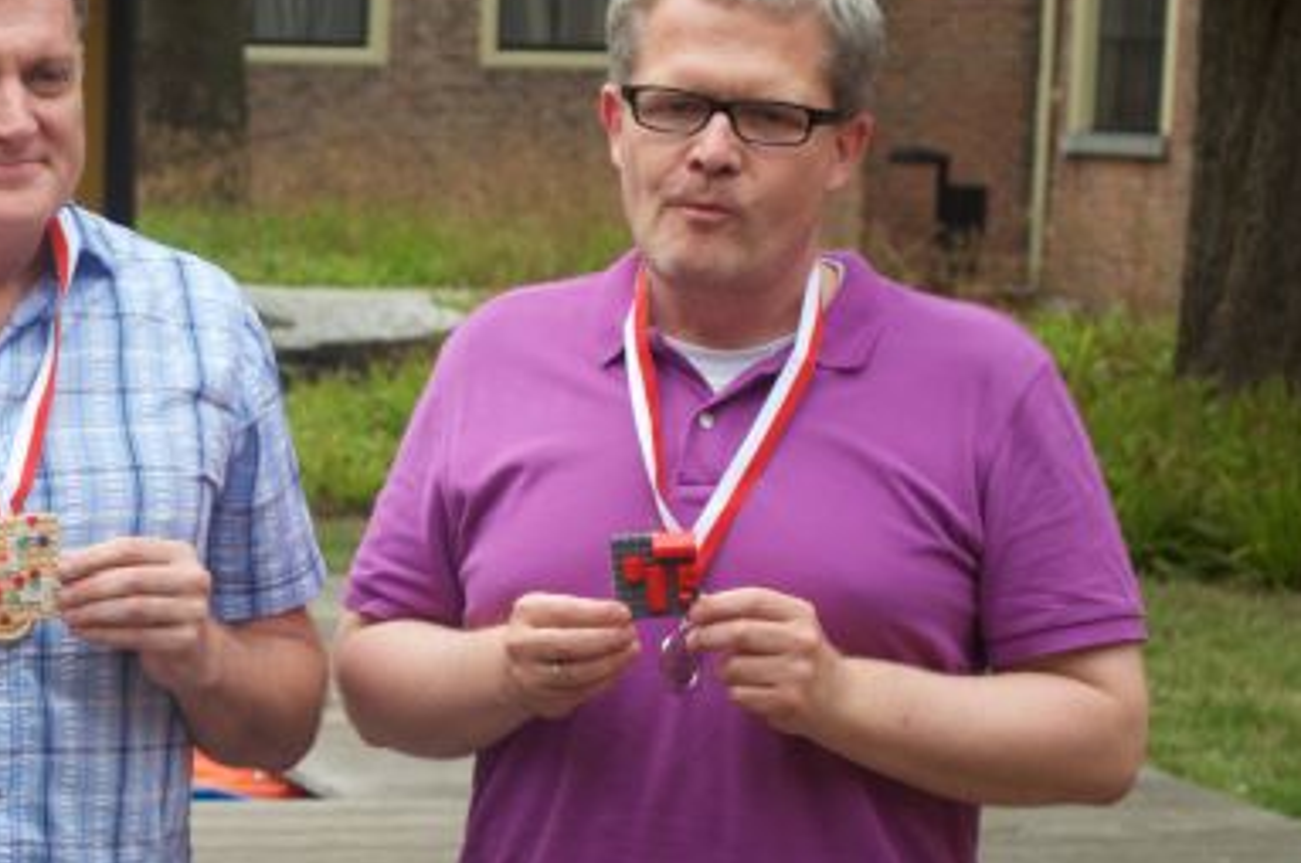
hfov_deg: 14.1
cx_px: 34
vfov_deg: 9.5
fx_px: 5195
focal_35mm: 144
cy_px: 520
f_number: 5.3
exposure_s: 1/40
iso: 800
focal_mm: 46
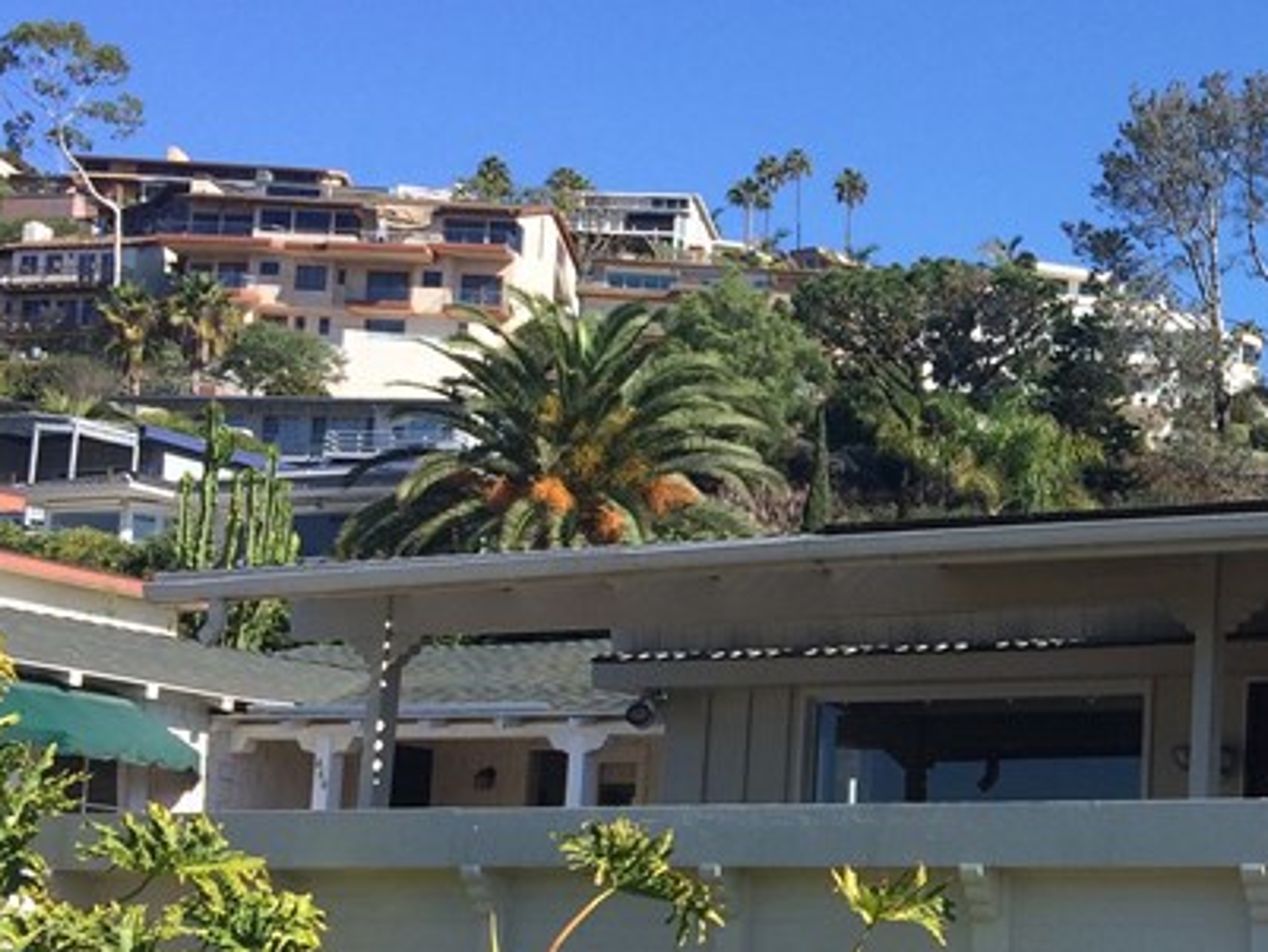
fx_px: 2711
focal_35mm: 74
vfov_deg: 19.8
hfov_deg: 24.7
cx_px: 1357
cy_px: 724
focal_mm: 4.15
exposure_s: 1/1580
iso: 32
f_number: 2.2
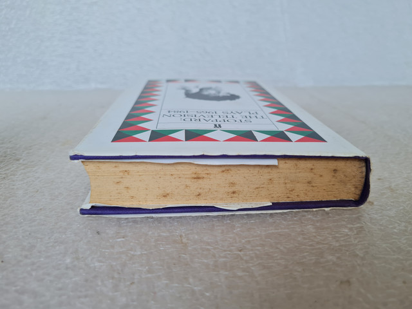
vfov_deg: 53.1
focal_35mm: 26
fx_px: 309
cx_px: 206
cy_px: 154
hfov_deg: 67.3
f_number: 1.8
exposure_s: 1/109
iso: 50
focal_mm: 5.4
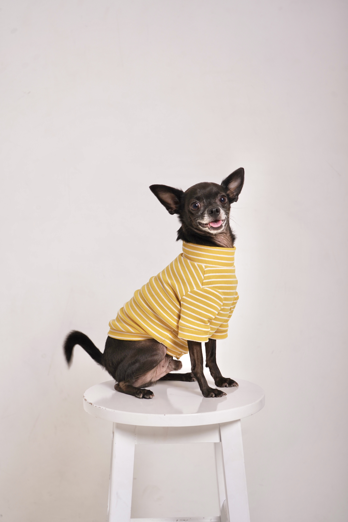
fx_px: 1015
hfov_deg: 19.5
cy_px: 261
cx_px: 174
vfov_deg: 28.8
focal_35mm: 70
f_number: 5.6
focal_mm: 70
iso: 250
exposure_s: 1/160
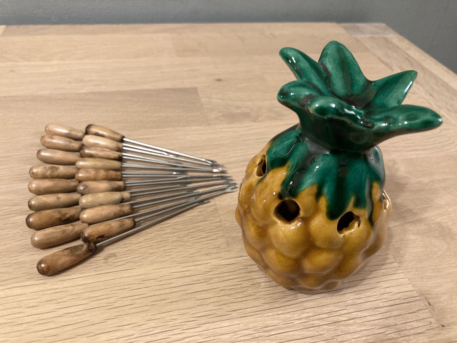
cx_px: 228
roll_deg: -5.4
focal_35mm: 28
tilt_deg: -40.3
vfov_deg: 49.7
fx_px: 370
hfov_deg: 63.4
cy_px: 172
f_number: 1.8
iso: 320
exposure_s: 1/33
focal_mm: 3.99
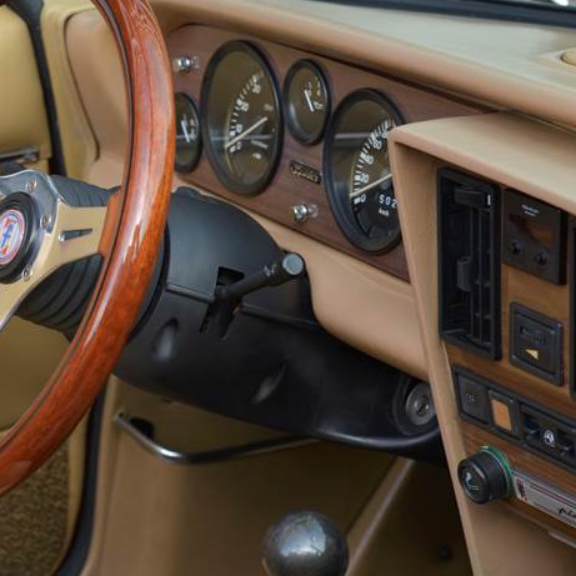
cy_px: 254
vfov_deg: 8.3
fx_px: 3991
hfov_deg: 8.2
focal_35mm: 212
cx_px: 7
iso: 200
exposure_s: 1/80
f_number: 6.3
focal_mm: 120
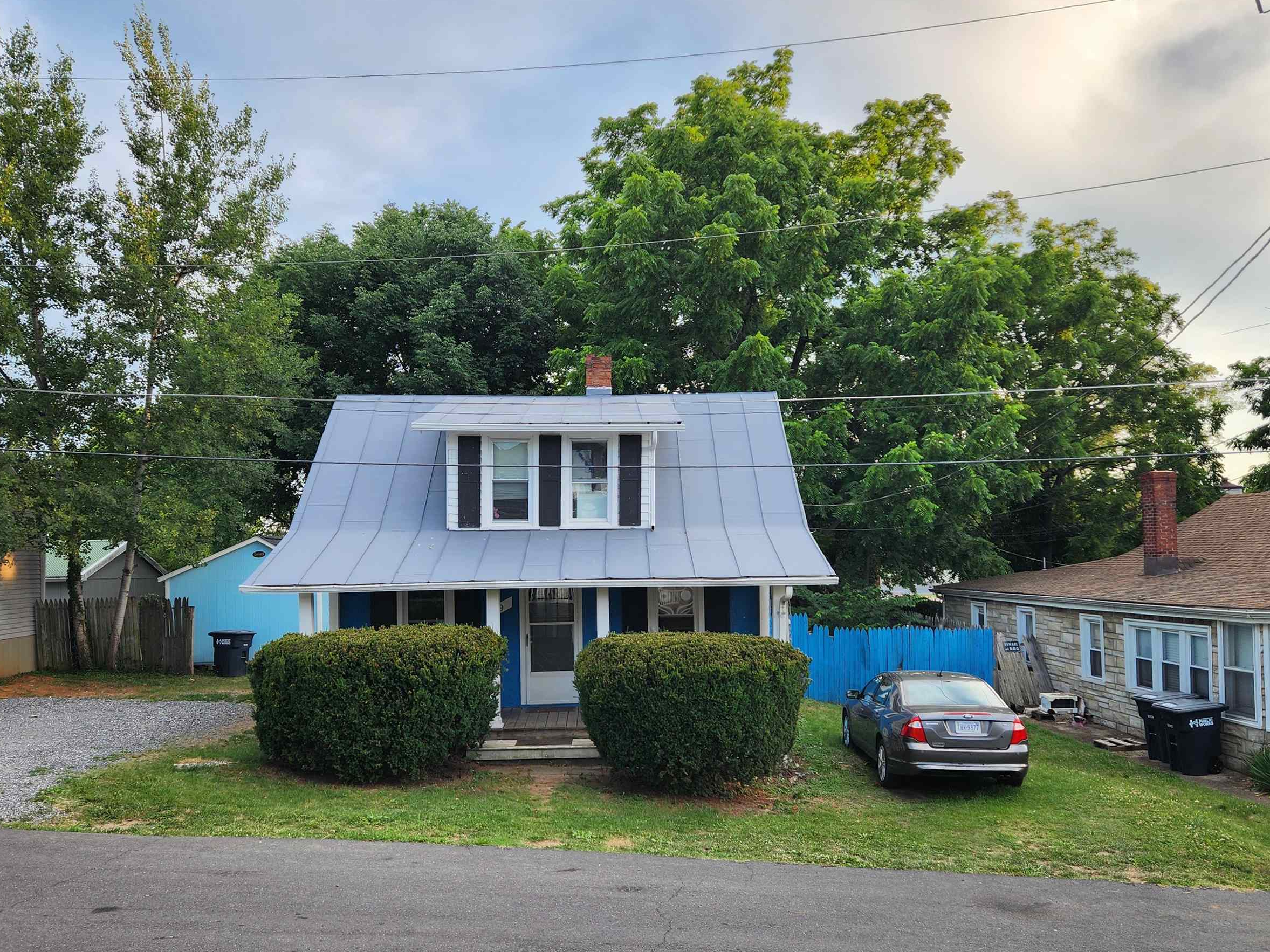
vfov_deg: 46.7
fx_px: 1101
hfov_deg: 60.0
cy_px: 532
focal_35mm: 30
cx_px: 651
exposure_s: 1/180
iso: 20
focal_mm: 5.4
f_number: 1.8
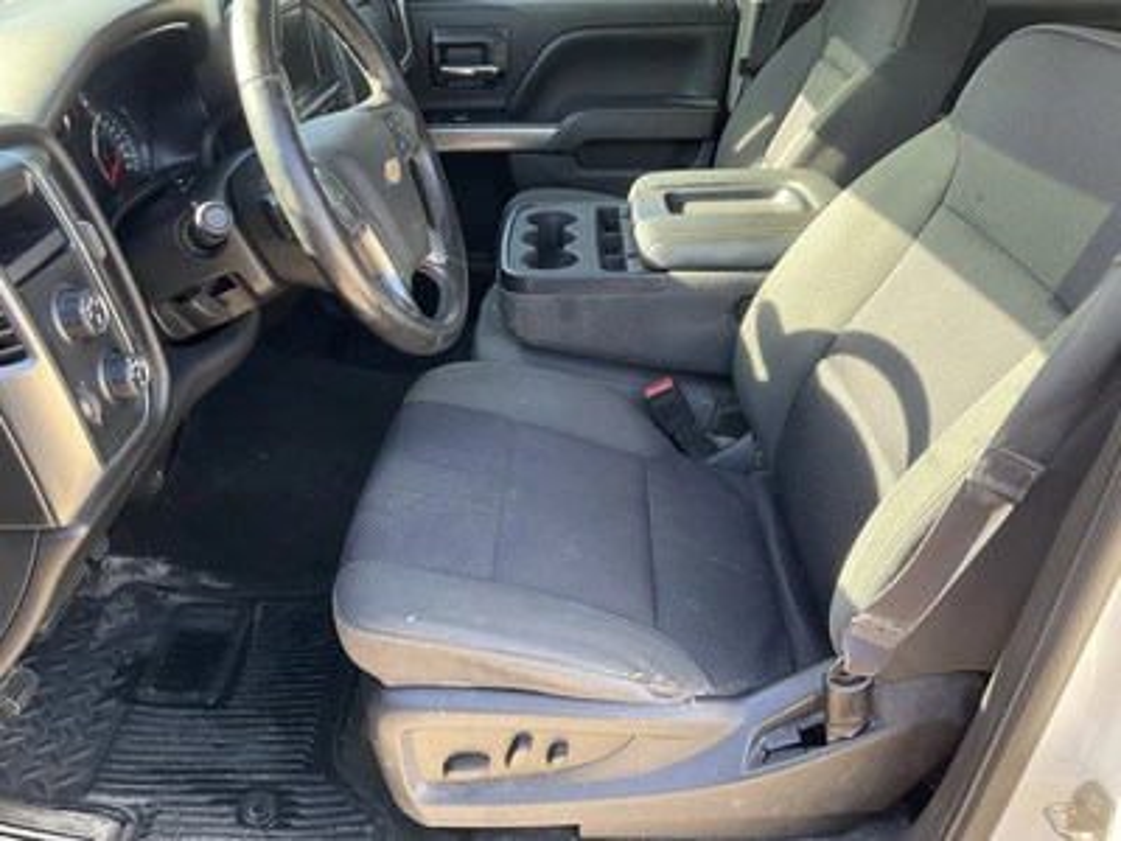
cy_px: 420
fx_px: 939
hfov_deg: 61.7
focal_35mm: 29
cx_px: 560
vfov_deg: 48.2
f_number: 1.8
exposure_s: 1/122
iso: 64
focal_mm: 3
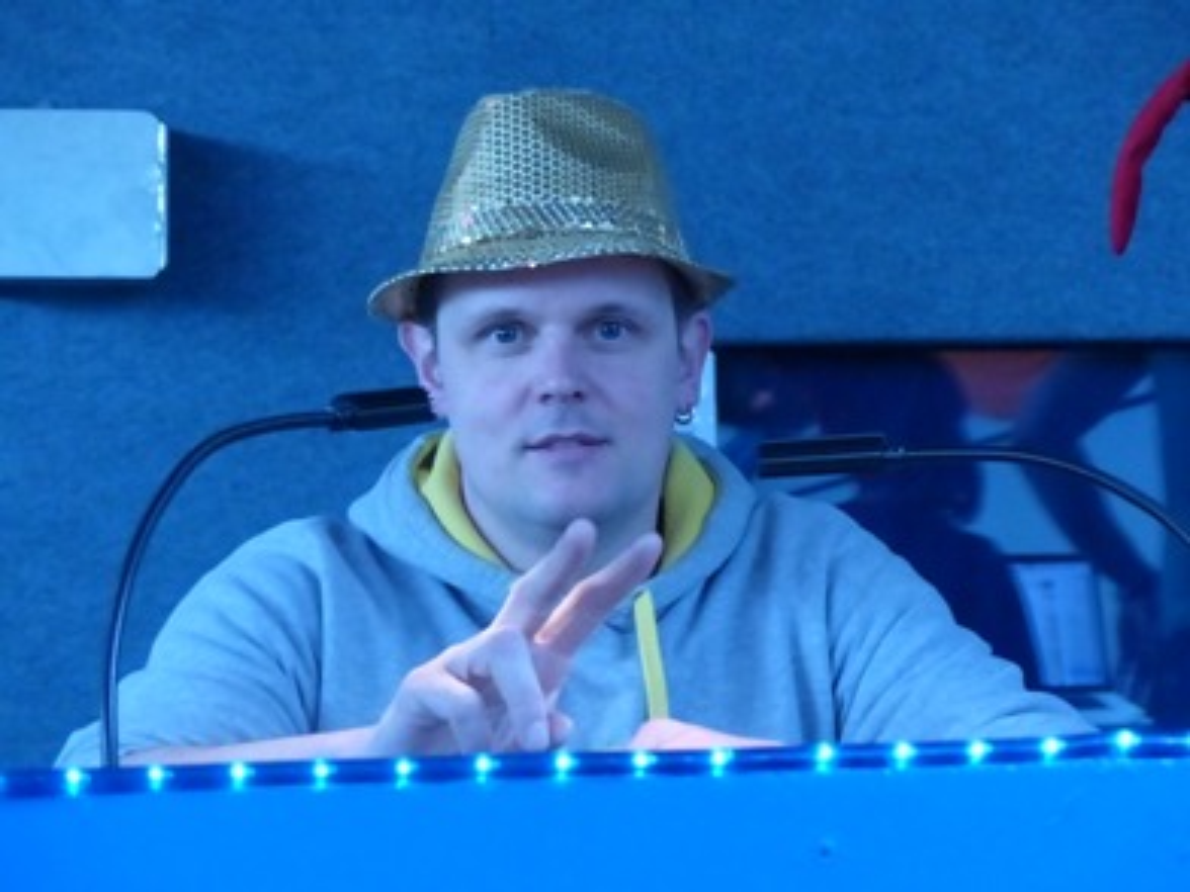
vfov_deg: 14.5
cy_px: 446
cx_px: 595
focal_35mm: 102
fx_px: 3506
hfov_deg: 19.3
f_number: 2.8
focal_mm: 18.3
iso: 1600
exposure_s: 1/100
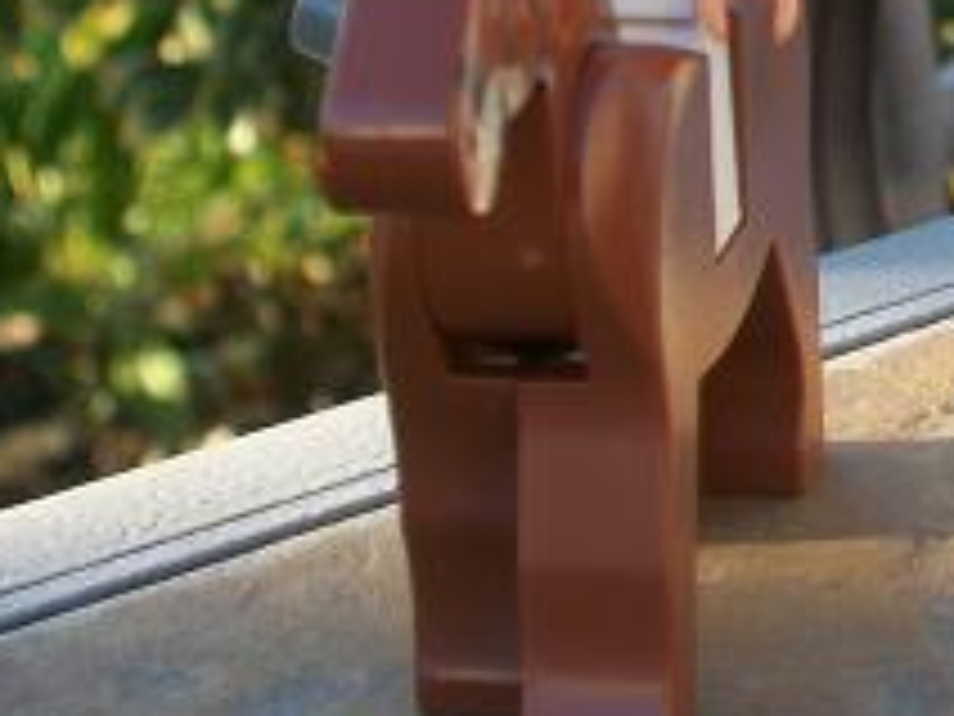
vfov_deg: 9.6
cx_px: 1375
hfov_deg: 12.4
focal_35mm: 152
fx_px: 4189
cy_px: -185
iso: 80
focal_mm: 7.8
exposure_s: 1/100
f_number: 3.5
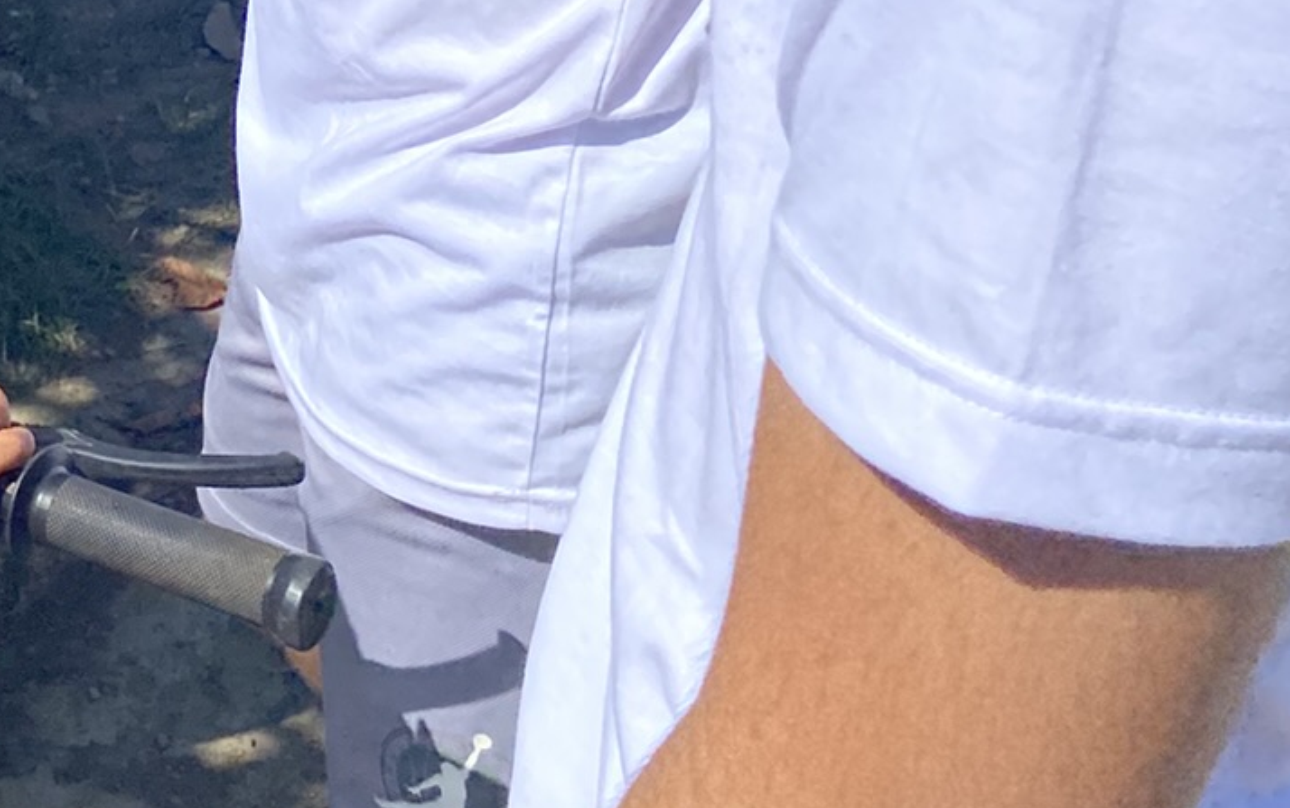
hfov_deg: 24.7
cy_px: -65
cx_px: -52
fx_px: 2779
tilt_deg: -26.3
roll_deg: +4.1
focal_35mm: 79
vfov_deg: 16.1
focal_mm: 4.25
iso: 32
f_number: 1.8
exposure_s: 1/6757
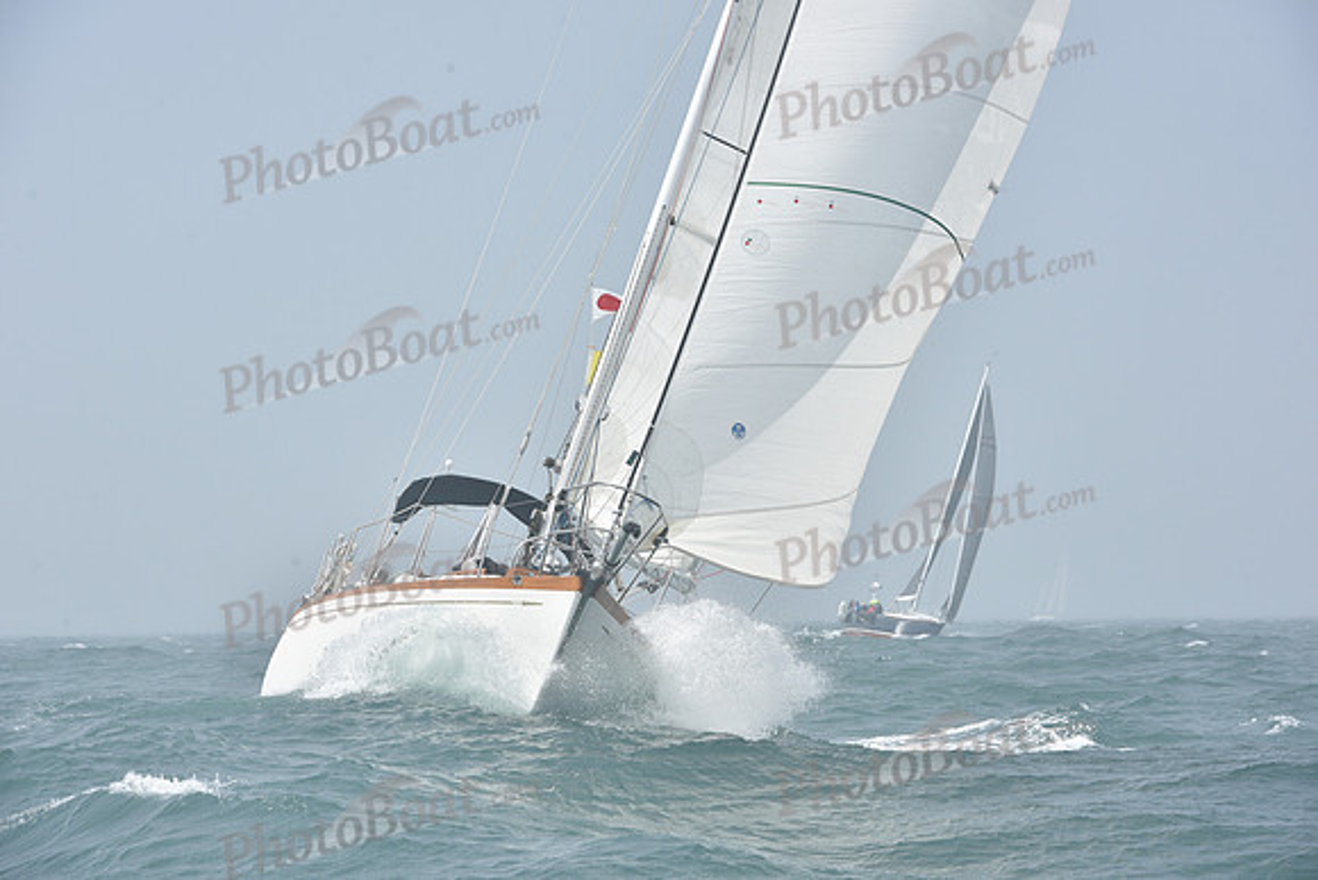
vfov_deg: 8.9
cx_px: 659
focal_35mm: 155
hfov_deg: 13.2
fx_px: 5676
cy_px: 440
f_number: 11
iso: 320
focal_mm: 155
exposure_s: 1/800
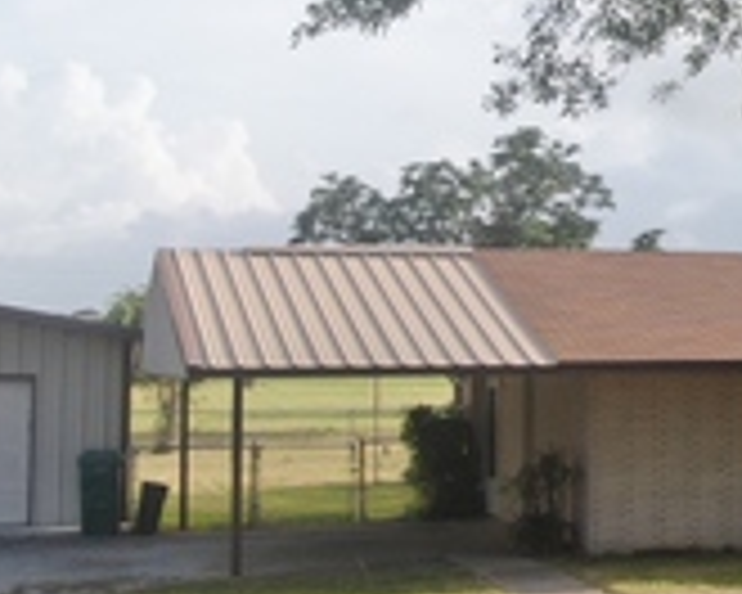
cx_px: 791
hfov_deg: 20.2
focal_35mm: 91
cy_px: 234
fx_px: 1998
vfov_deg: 16.9
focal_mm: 4.39
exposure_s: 1/800
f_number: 2.8
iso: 100
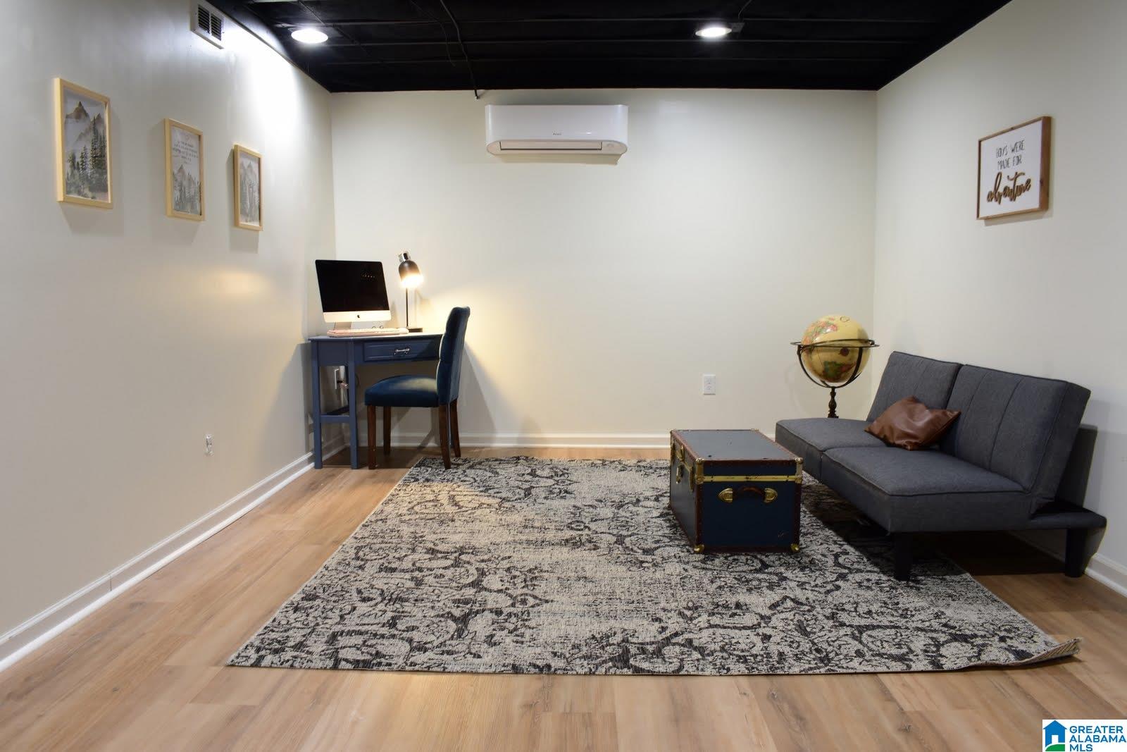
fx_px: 845
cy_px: 376
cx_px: 564
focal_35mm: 27
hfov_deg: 67.4
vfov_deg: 47.9
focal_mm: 18
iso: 250
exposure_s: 1/2
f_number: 9
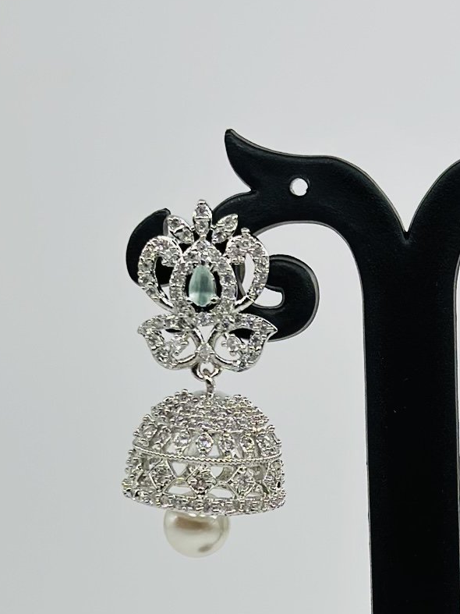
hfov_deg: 11.9
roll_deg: -1.6
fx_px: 2180
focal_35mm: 123
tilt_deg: -5.3
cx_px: 428
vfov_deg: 15.9
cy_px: 513
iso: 80
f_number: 1.78
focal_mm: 6.86
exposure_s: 1/1639
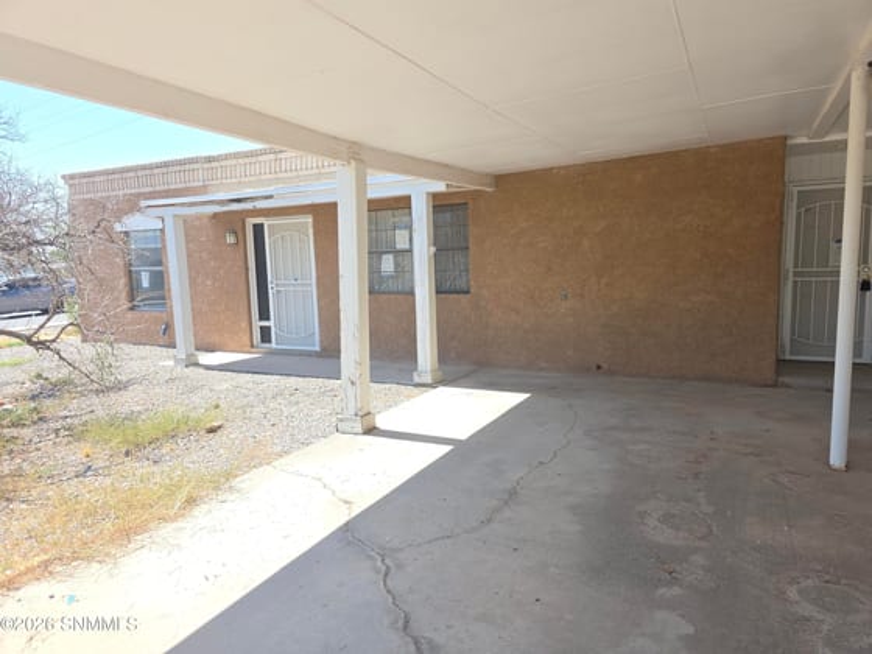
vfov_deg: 58.9
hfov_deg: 73.9
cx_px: 436
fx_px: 579
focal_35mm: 23
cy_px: 327
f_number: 1.7
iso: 12
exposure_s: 1/290
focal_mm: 6.3
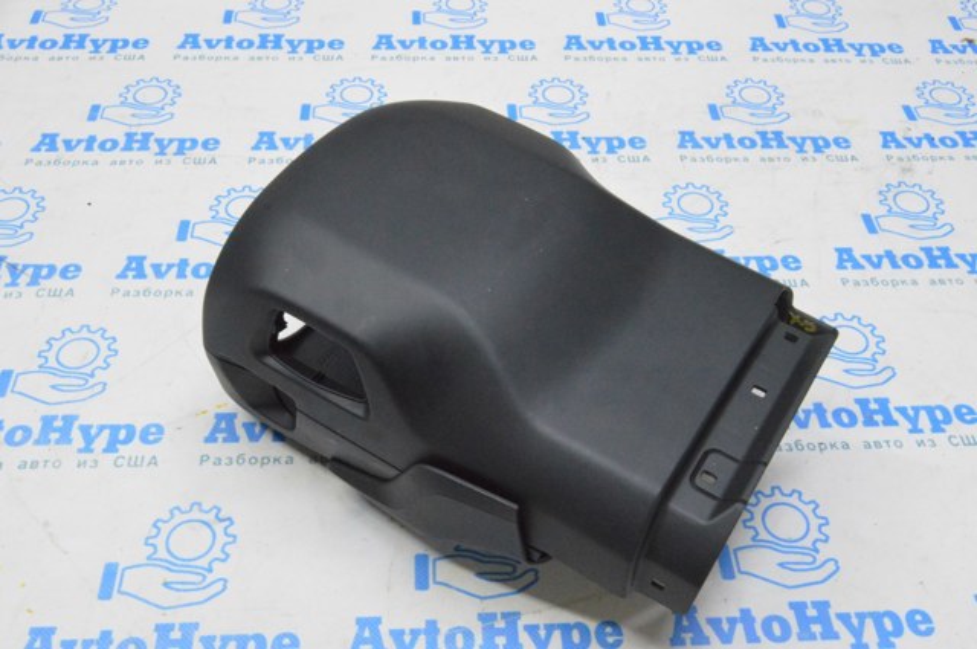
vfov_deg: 34.1
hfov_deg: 49.6
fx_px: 1057
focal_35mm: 39
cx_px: 488
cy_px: 324
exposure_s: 1/20
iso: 6400
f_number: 20
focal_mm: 26
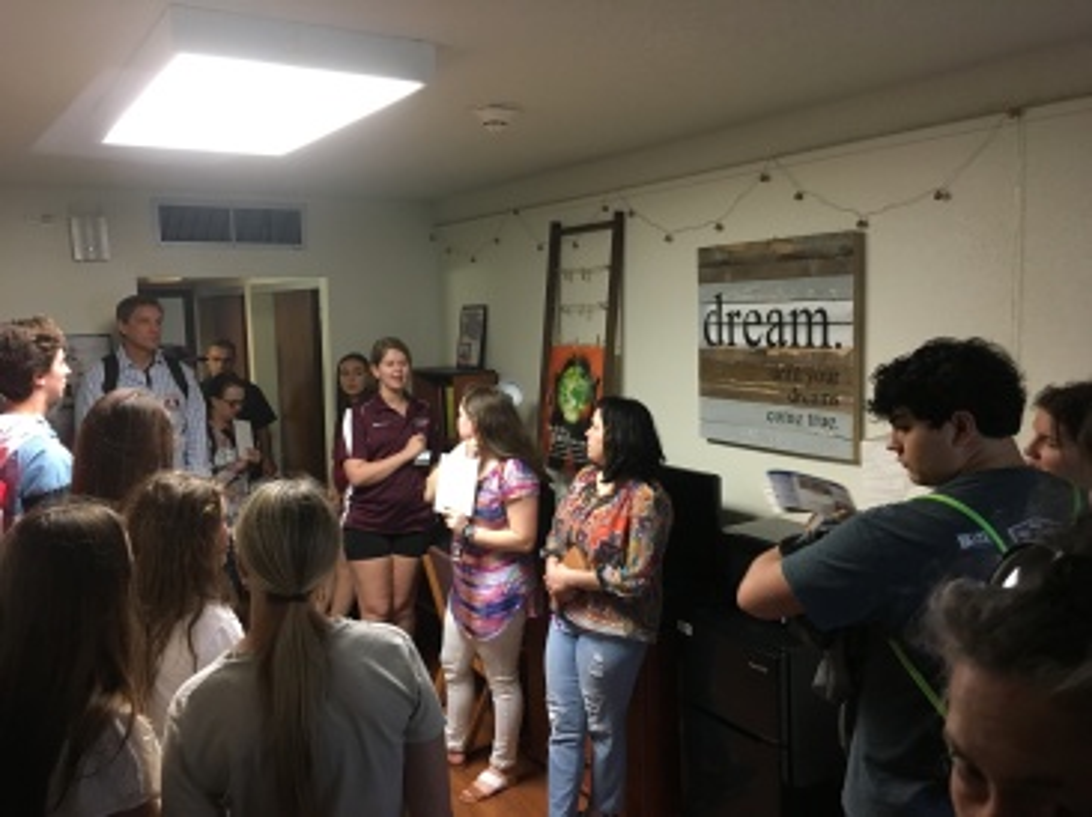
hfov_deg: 61.7
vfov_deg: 48.2
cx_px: 546
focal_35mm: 29
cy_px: 408
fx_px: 914
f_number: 2.2
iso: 160
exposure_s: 1/30
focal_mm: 4.15
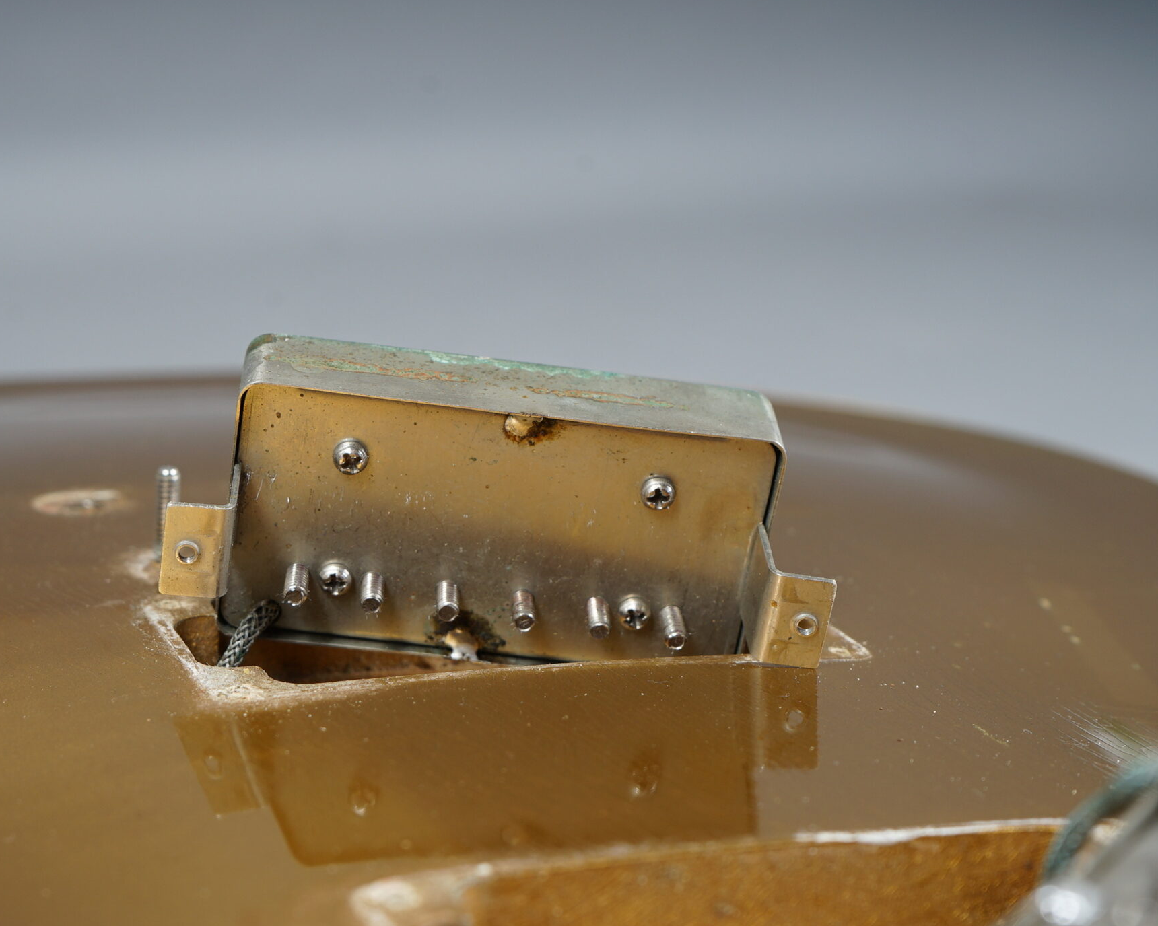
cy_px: 499
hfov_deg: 28.2
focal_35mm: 67
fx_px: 2296
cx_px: 413
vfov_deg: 22.8
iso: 160
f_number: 8
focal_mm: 48
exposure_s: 1/160
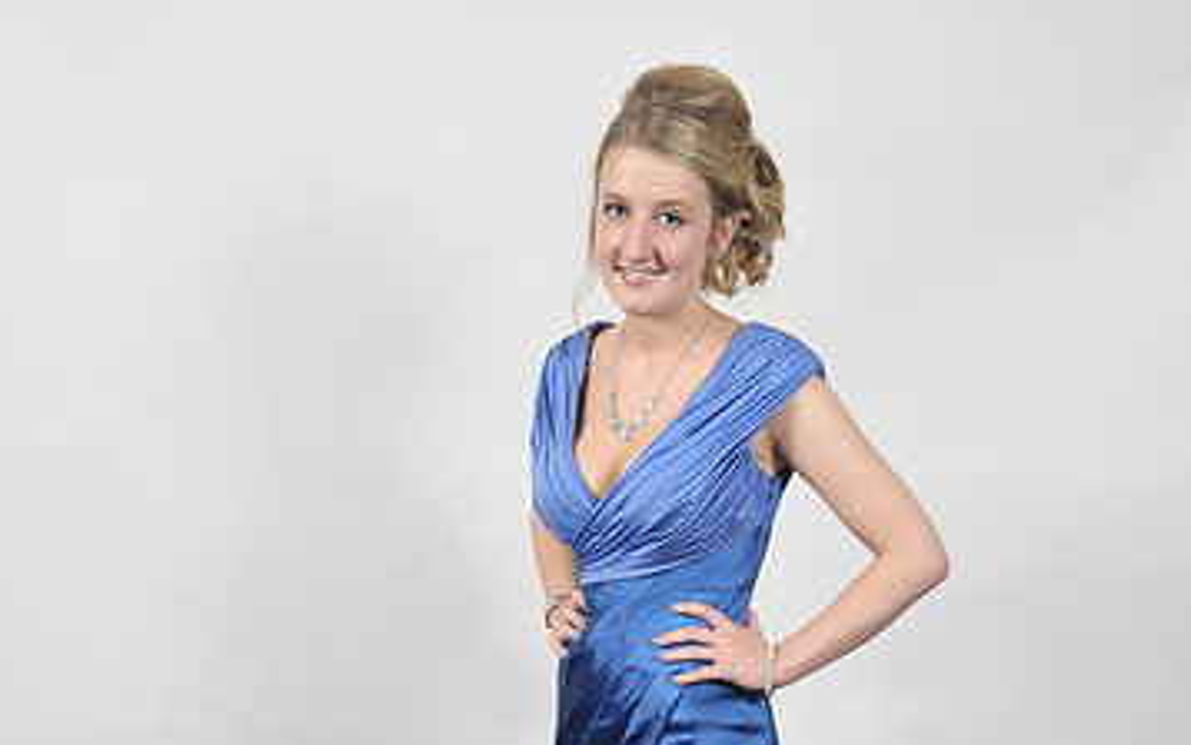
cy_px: 718
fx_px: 2143
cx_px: 629
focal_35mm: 66
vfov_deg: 19.2
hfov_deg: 31.1
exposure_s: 1/160
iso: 1000
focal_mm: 40
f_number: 7.1
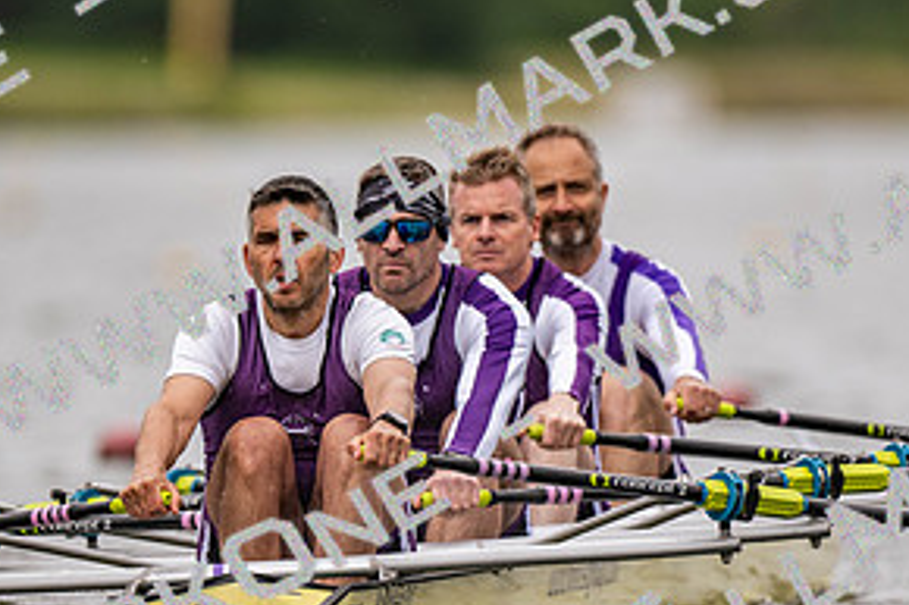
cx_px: 357
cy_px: 444
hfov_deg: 1.7
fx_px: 30307
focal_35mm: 1201
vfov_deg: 1.1
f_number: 4
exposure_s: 1/2500
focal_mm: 600
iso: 220
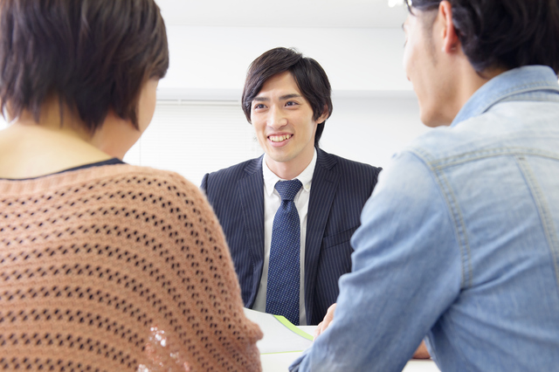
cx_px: 280
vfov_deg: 28.0
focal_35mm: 48
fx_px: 745
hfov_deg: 41.1
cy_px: 186
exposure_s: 1/60
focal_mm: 48
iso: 200
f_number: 5.6
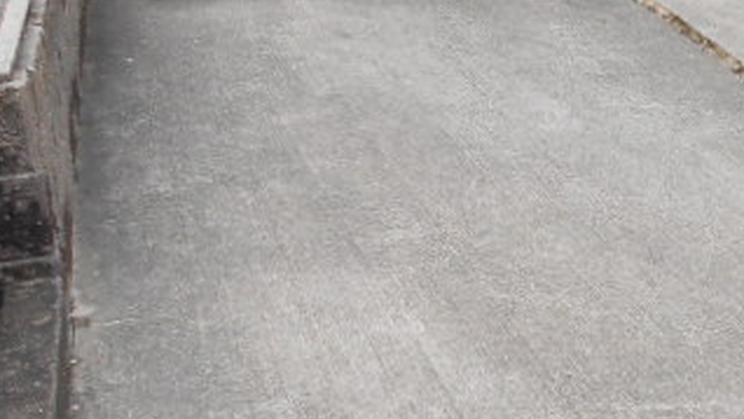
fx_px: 1125
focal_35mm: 57
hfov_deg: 34.9
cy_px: 225
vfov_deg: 21.1
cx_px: 643
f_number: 3.2
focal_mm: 4.6
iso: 80
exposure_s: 1/160
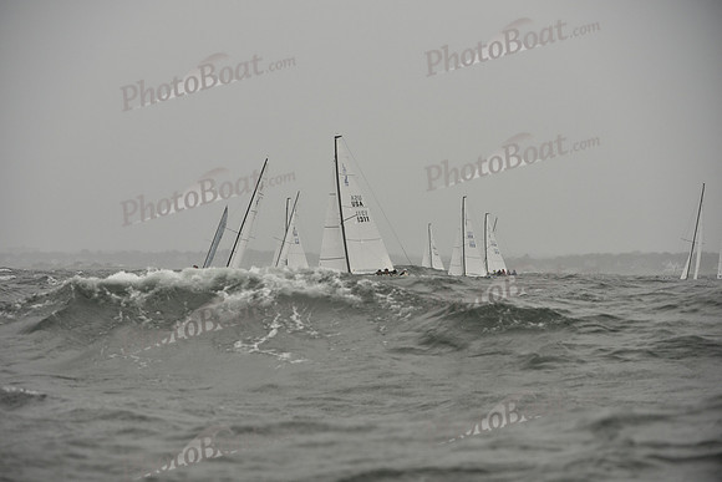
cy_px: 241
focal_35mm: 200
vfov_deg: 6.9
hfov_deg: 10.3
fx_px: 4012
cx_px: 361
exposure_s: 1/1250
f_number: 5.6
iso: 400
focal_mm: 200
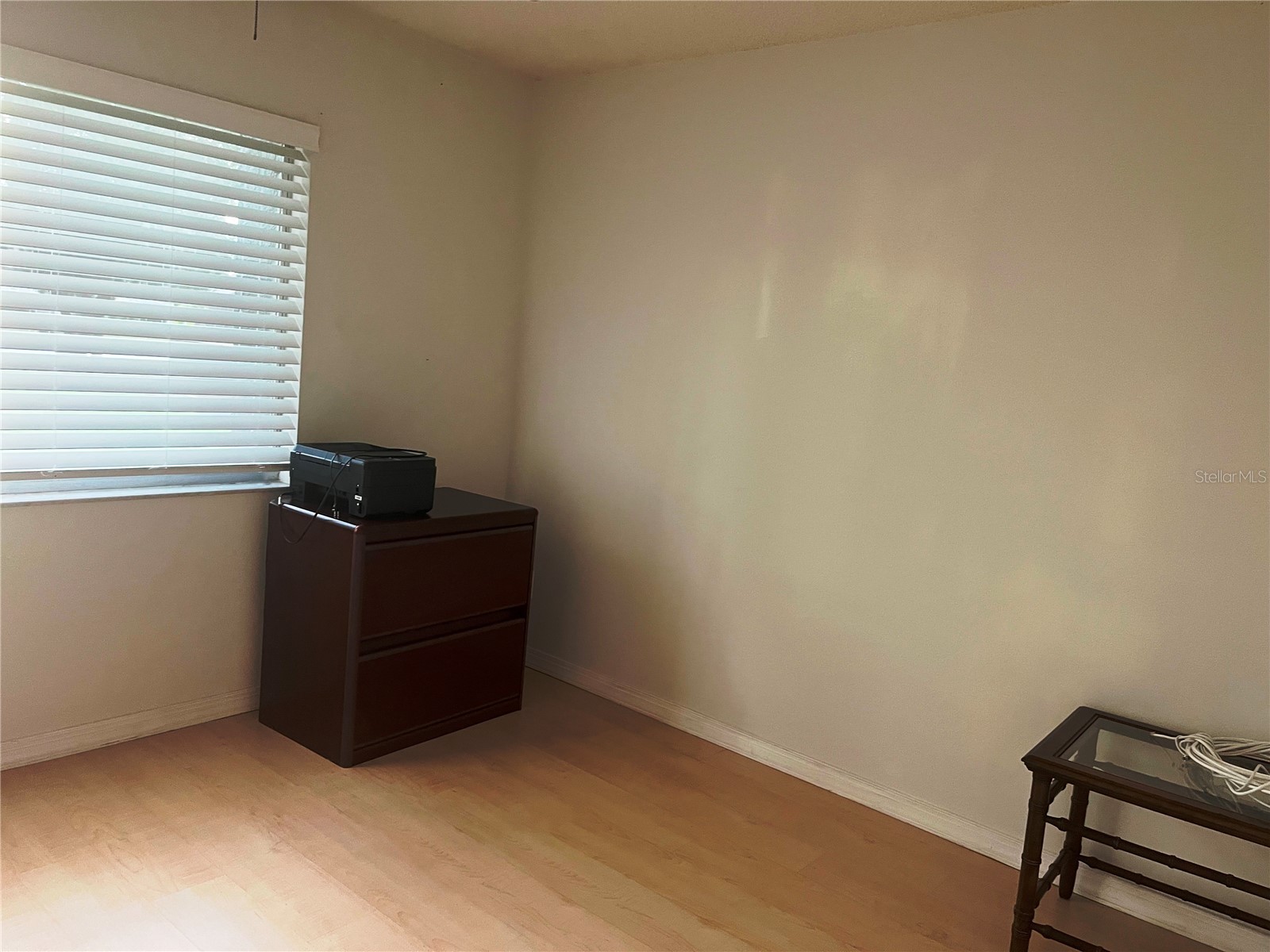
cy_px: 476
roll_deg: -5.4
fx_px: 954
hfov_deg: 67.3
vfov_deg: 53.1
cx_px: 635
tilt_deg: -7.8
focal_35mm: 26
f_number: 1.6
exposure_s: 1/60
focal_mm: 5.1
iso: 200
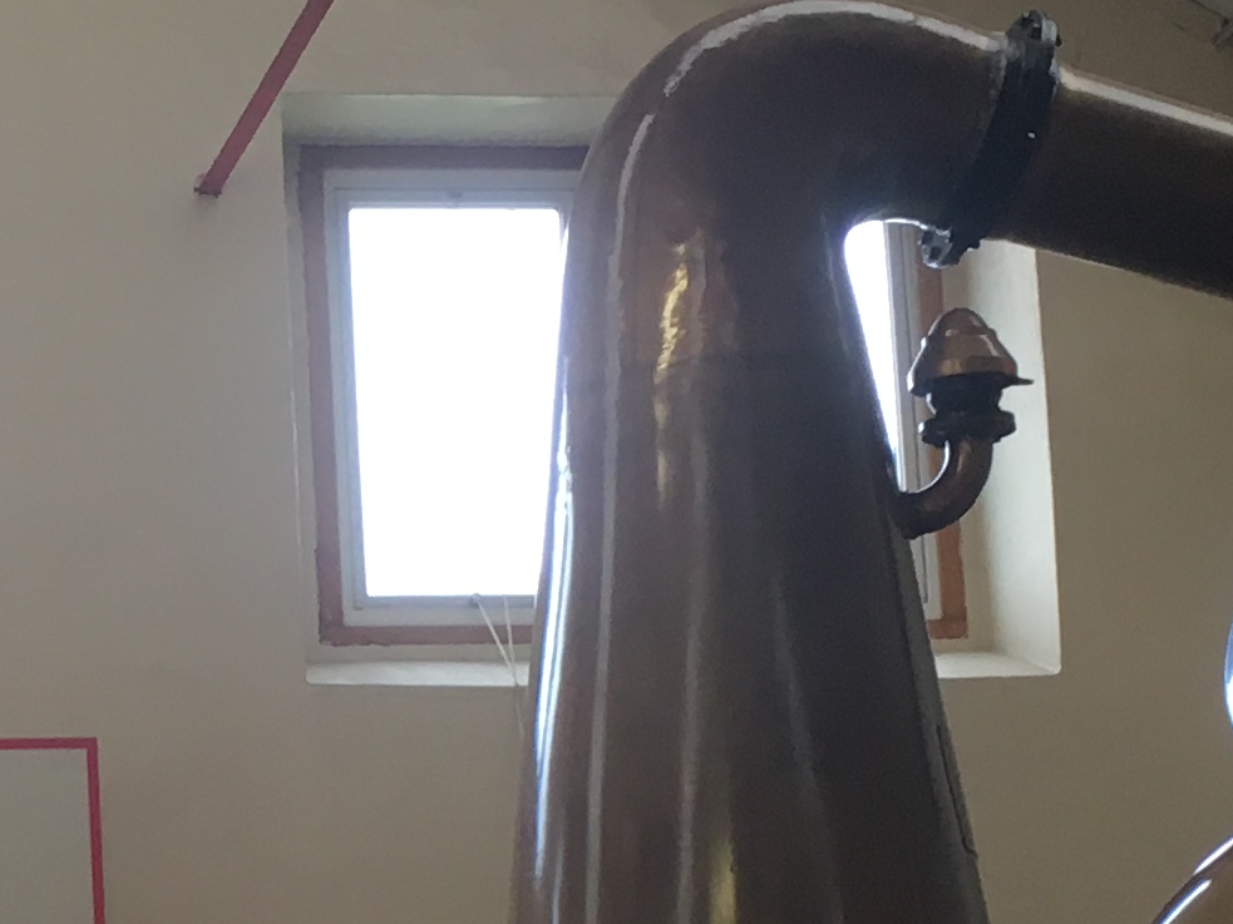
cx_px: -41
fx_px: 4238
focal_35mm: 119
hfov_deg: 16.2
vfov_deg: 12.3
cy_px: 893
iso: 25
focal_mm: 4.15
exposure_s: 1/33
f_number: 2.2
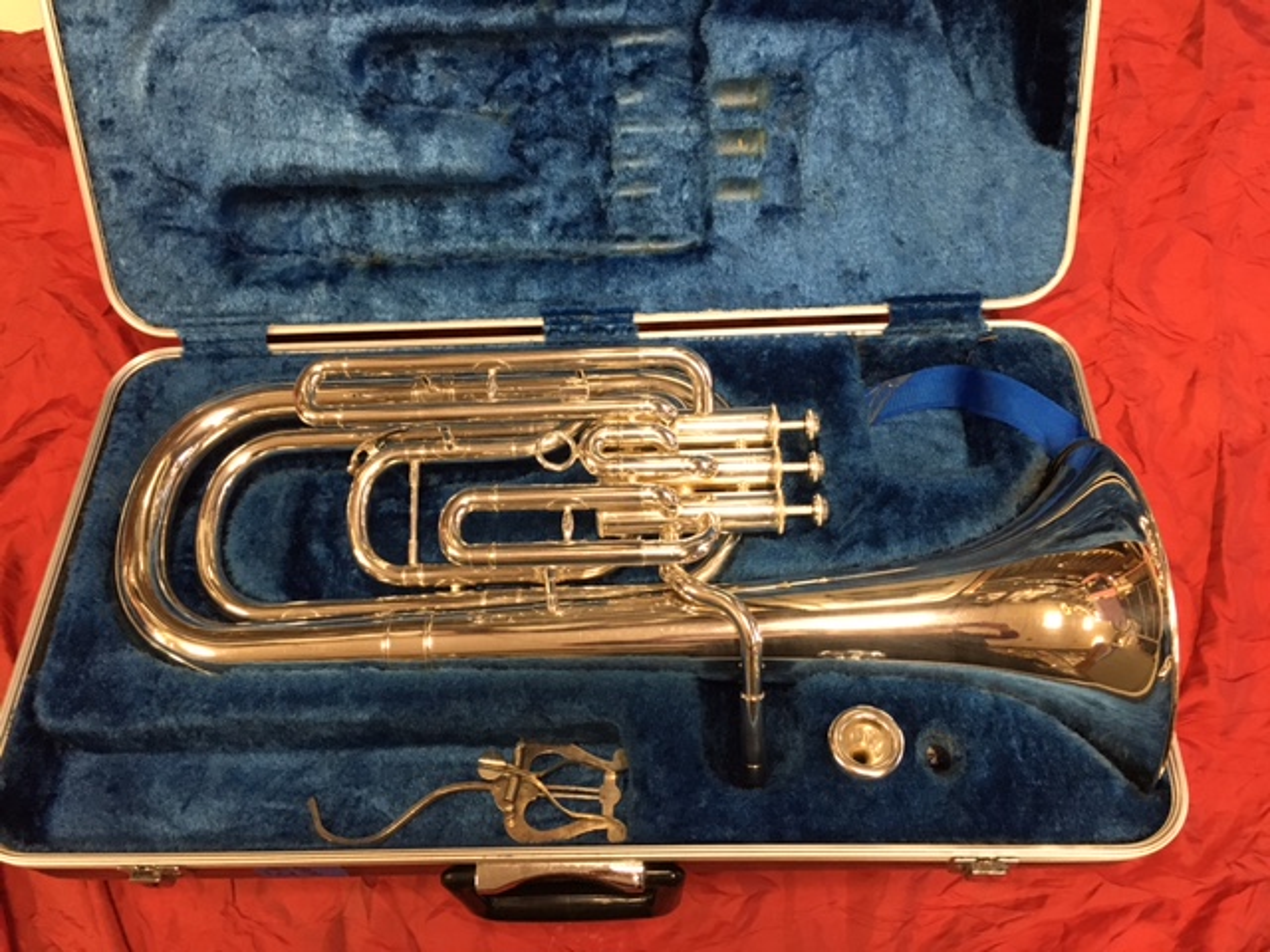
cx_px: 635
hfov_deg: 61.7
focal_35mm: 29
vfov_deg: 48.2
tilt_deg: -78.5
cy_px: 476
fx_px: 1064
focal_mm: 4.15
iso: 200
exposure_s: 1/25
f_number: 2.2
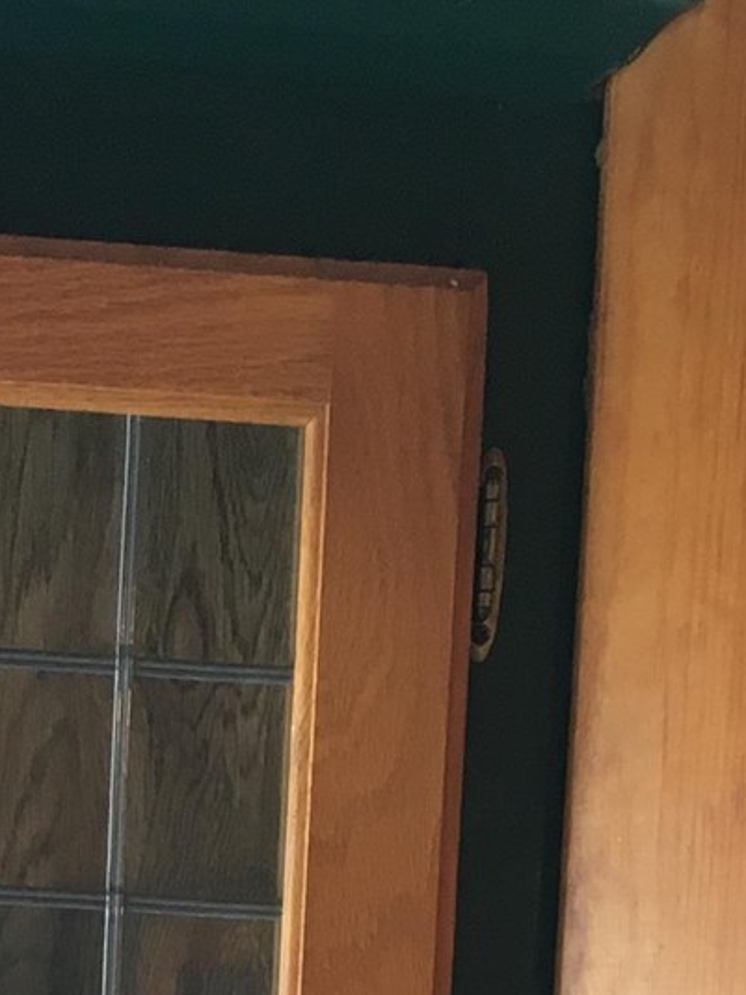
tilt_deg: -6.8
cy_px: 1884
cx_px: -112
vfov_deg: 13.8
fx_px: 3593
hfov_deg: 11.6
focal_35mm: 125
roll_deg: +0.1
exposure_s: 1/30
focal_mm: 4.15
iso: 50
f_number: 2.2
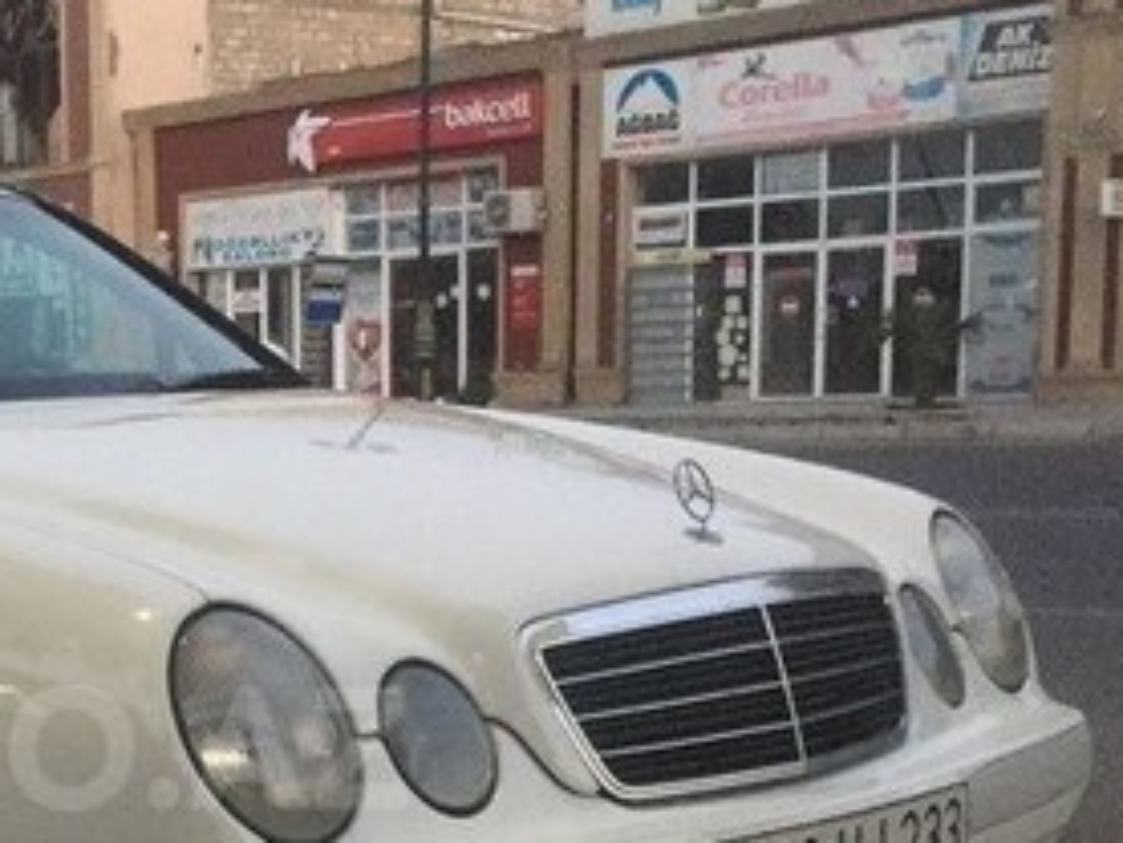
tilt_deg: -9.4
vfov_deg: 20.9
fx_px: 2239
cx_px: -8
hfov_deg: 26.6
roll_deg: +0.3
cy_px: 748
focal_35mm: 69
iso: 320
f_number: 2.2
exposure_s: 1/17
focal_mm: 4.15
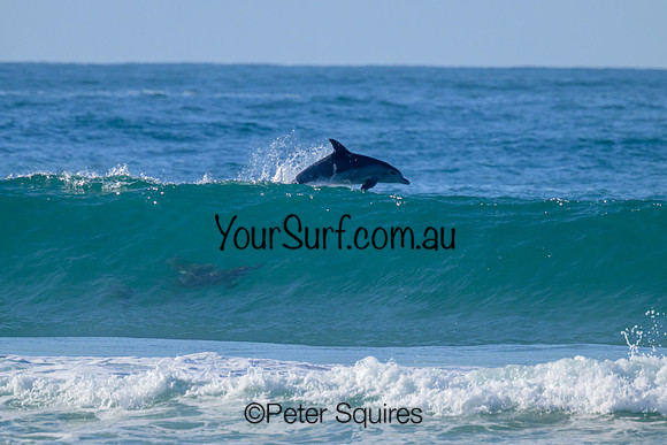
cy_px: 222
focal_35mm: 824
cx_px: 334
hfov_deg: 2.5
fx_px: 15271
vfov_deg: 1.7
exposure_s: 1/2000
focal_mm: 800
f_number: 11
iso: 1100
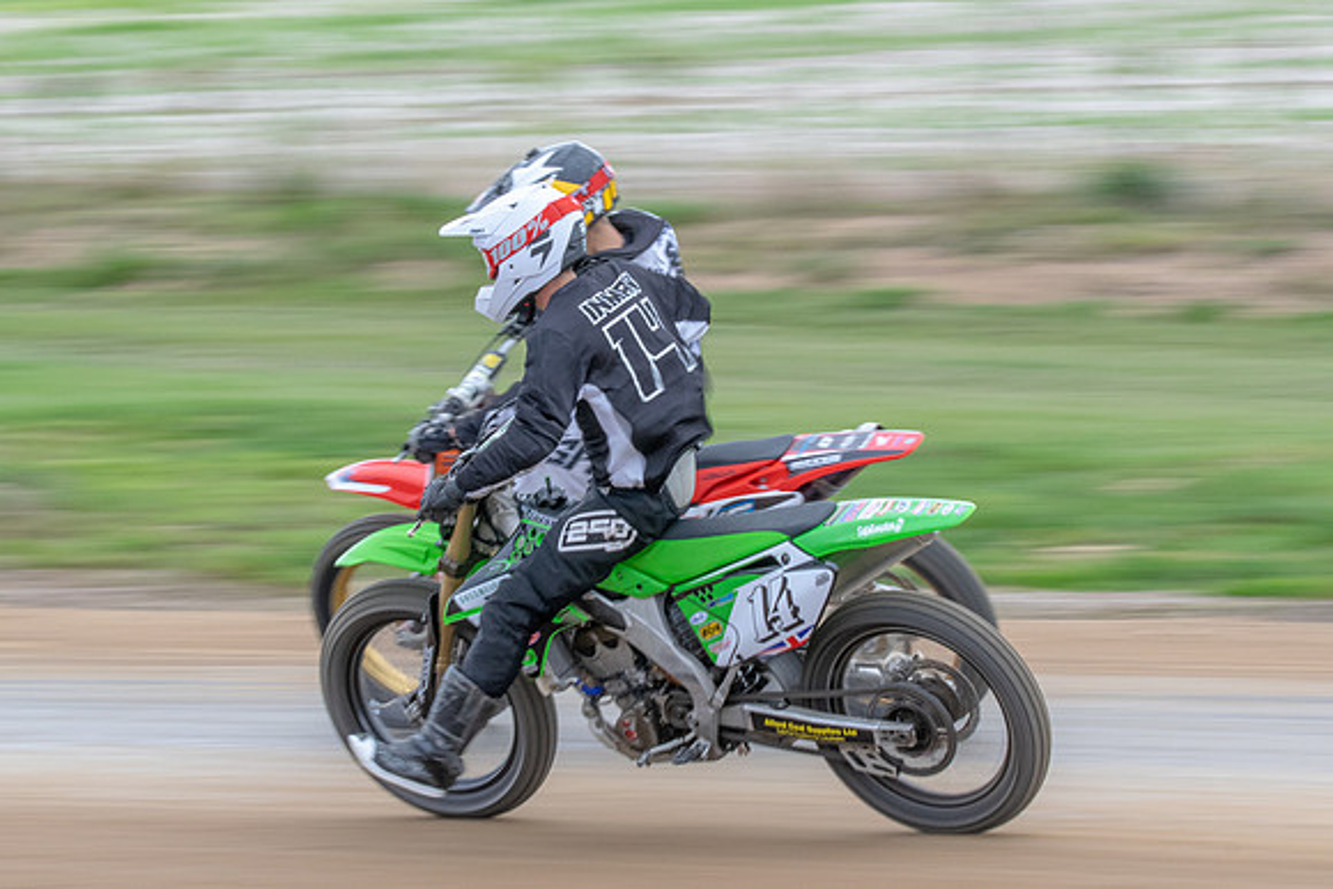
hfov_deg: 7.0
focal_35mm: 294
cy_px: 373
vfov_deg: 4.7
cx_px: 631
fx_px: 10904
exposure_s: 1/100
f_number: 14
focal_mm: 150
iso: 640
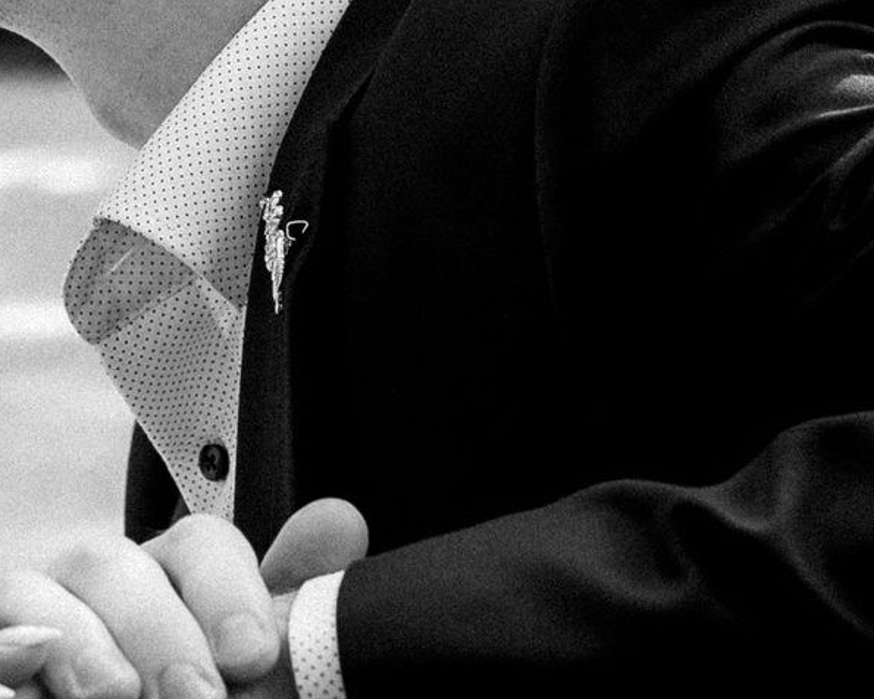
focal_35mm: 209
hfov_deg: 9.1
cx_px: -184
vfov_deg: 7.3
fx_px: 5406
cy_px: -193
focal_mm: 50
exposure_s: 1/160
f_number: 4
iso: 160
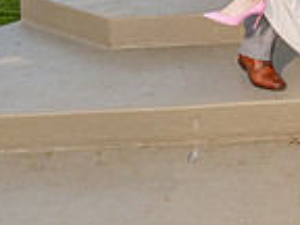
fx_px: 806
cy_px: -128
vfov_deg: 14.6
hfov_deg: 20.0
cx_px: 342
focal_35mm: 93
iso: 250
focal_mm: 24
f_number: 4.5
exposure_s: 1/200
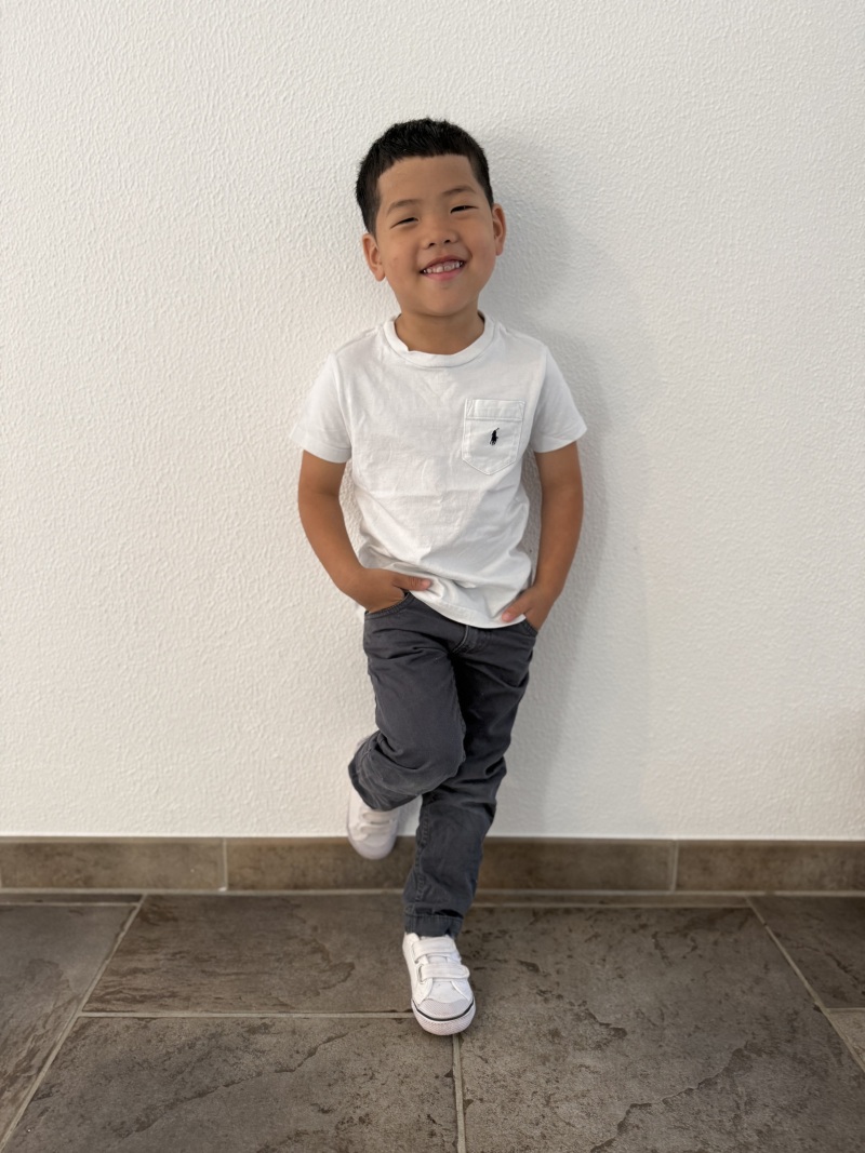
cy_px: 576
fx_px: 800
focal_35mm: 24
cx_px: 432
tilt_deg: -9.3
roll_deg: -2.0
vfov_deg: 71.6
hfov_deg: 56.8
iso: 200
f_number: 1.78
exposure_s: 1/78
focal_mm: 6.76
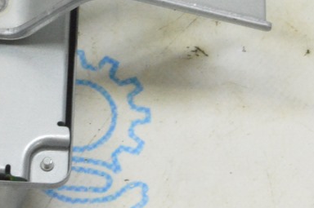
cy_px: 17
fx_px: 1463
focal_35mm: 168
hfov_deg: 12.2
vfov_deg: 8.1
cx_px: 45
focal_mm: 42
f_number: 20
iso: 6400
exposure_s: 1/20
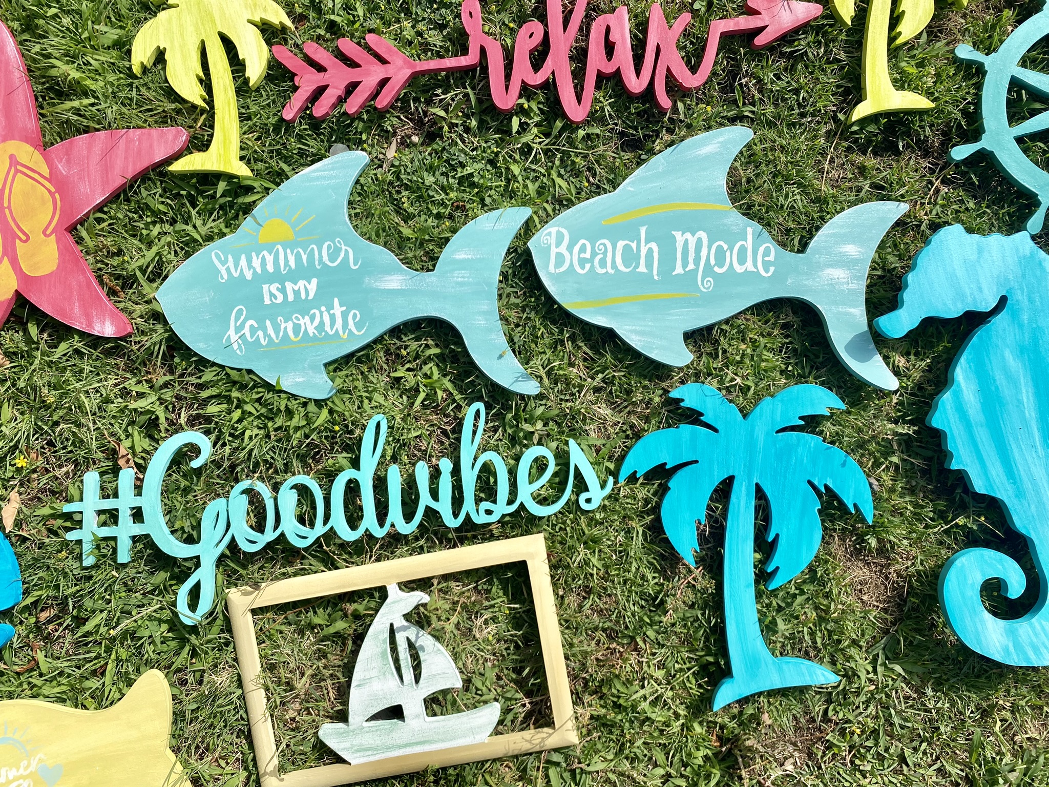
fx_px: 788
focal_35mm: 26
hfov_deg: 67.3
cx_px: 524
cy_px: 394
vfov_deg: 53.1
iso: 32
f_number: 1.8
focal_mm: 4.25
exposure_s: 1/3846
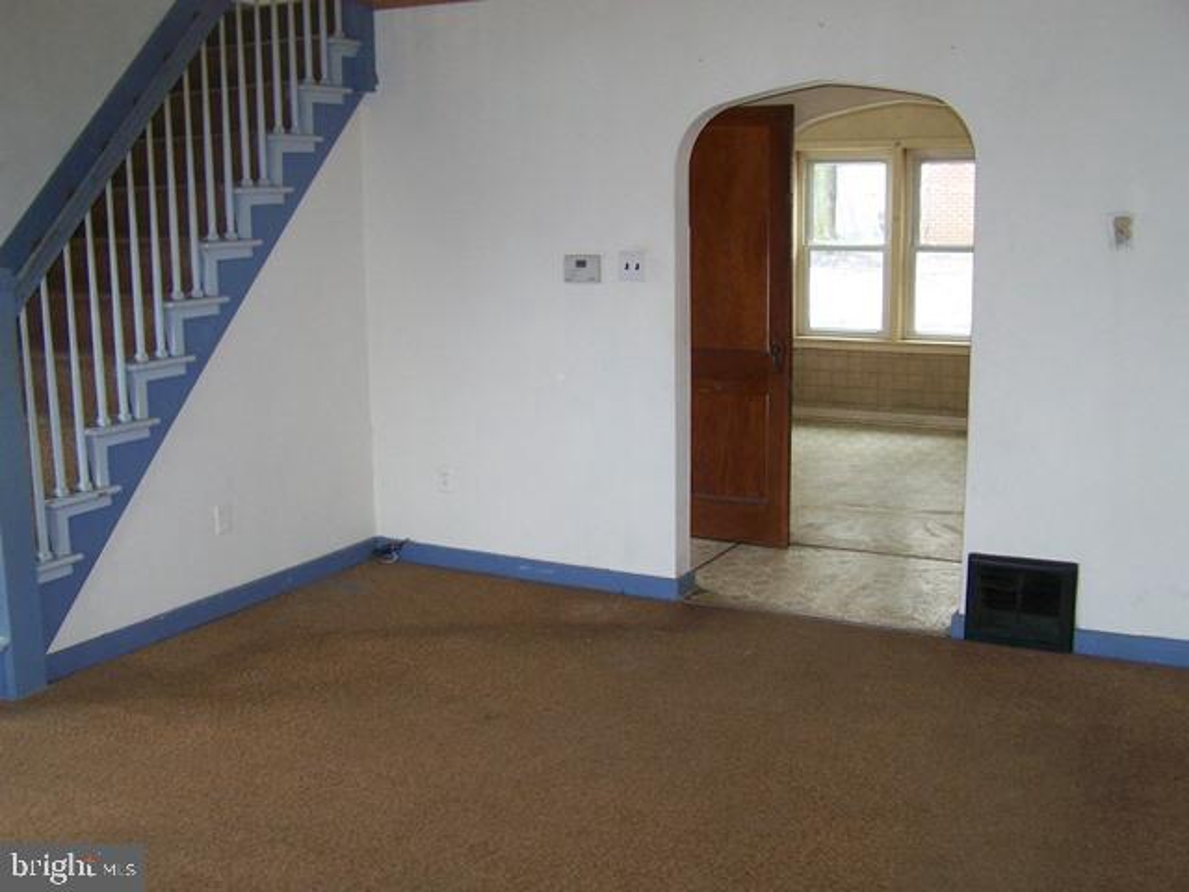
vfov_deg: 37.7
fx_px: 1305
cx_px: 594
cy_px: 446
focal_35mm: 38
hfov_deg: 49.0
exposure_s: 1/60
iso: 160
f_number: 2.8
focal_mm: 6.3
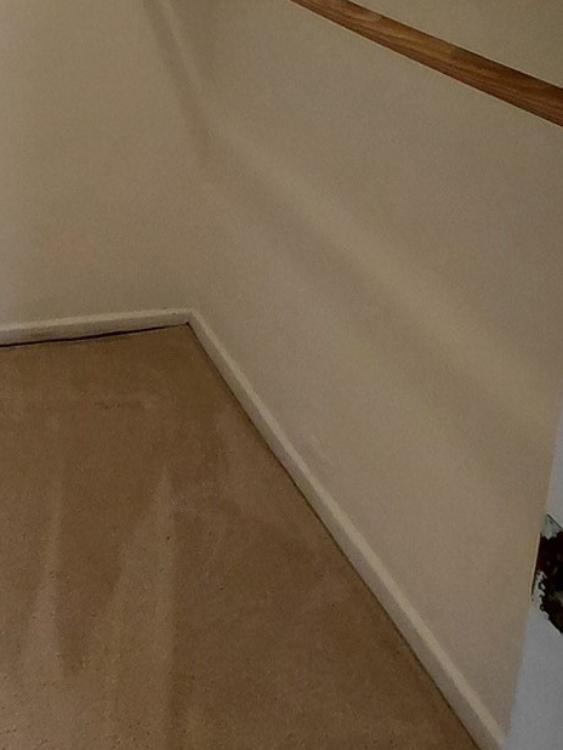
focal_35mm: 53
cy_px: 69
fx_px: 1149
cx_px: 90
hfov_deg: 26.9
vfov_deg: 34.1
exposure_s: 1/60
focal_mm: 1.64
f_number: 2.2
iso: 125
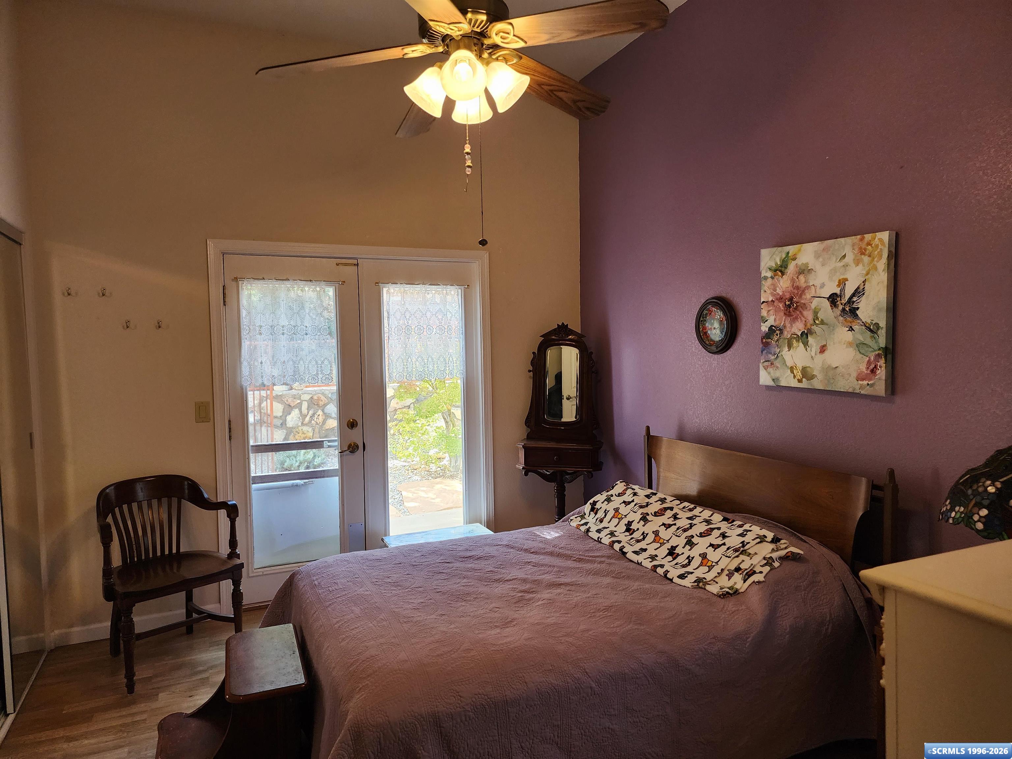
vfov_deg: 58.9
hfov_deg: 73.9
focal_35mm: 23
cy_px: 380
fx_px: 672
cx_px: 506
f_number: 1.8
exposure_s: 1/120
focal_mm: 6.4
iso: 250
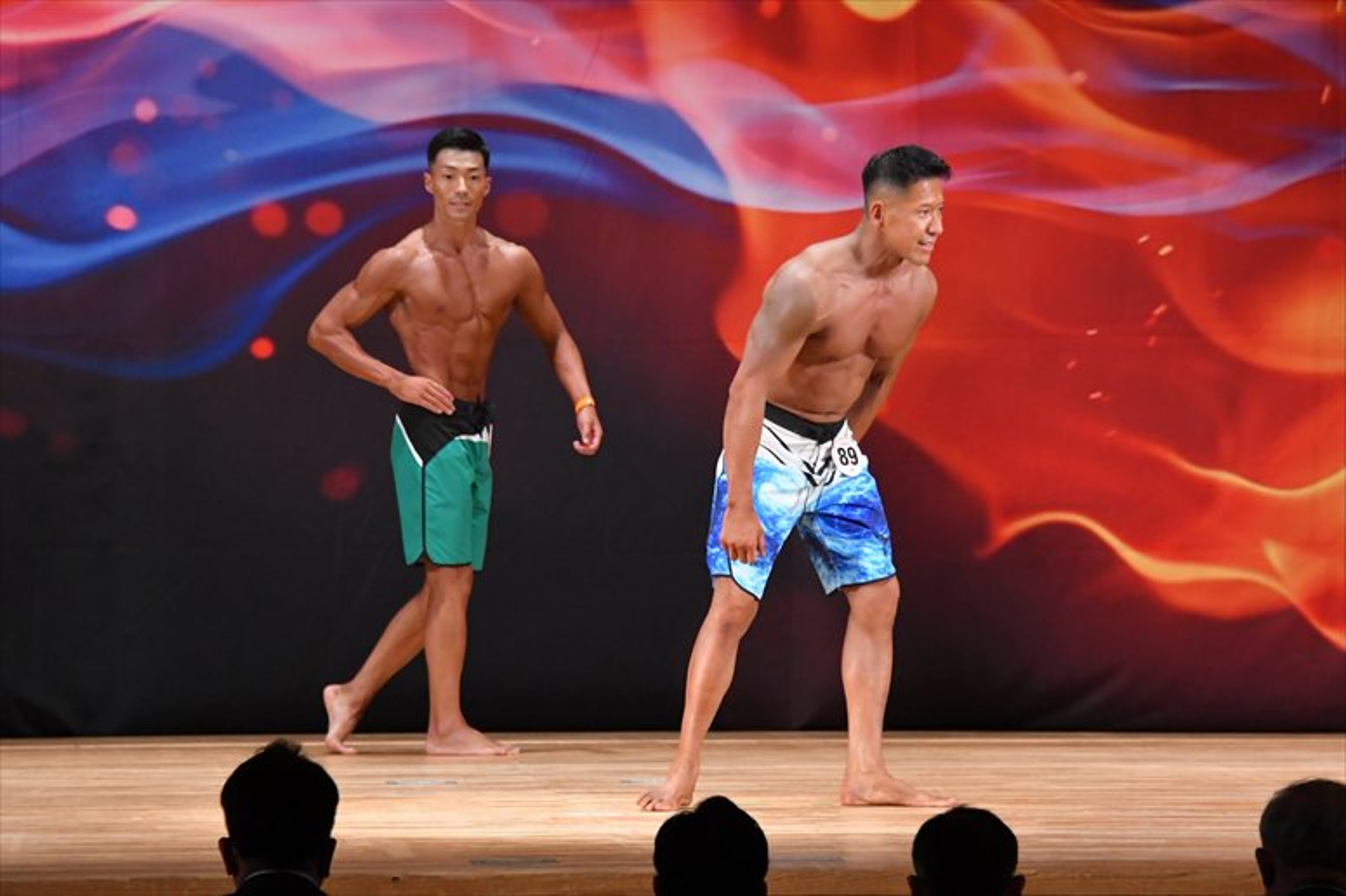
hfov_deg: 9.2
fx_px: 8409
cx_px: 673
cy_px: 448
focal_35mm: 225
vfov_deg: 6.1
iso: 4000
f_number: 5.6
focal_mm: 150
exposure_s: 1/400
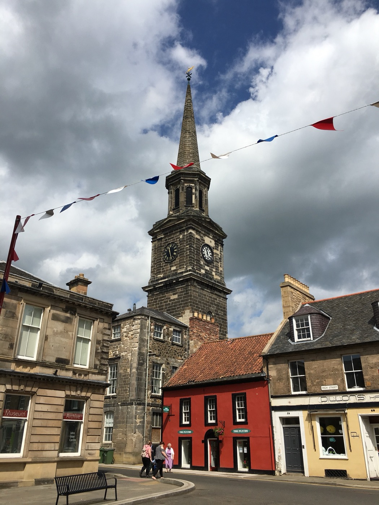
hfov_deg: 48.2
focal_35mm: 29
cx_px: 190
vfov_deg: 61.7
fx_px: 423
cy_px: 252
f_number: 2.2
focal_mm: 4.15
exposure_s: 1/2747
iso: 25
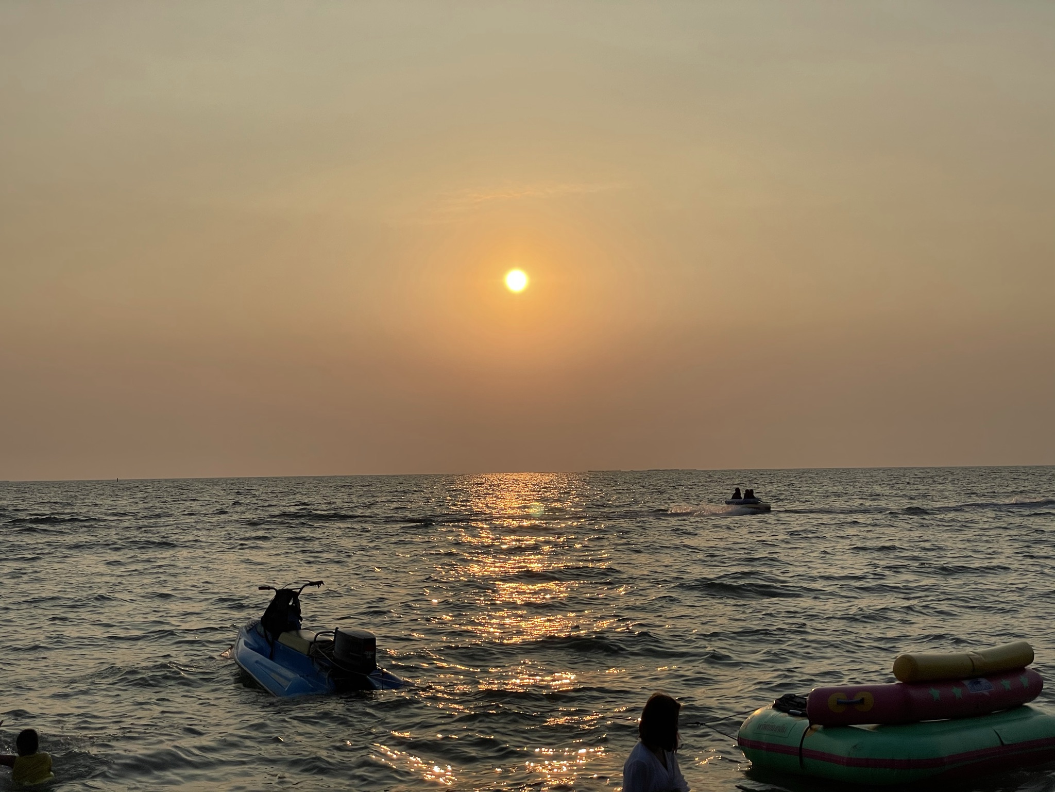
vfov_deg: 28.0
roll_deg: +0.8
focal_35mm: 52
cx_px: 528
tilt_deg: +2.6
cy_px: 396
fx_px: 1585
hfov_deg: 36.8
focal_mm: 6
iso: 25
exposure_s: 1/3195
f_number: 2
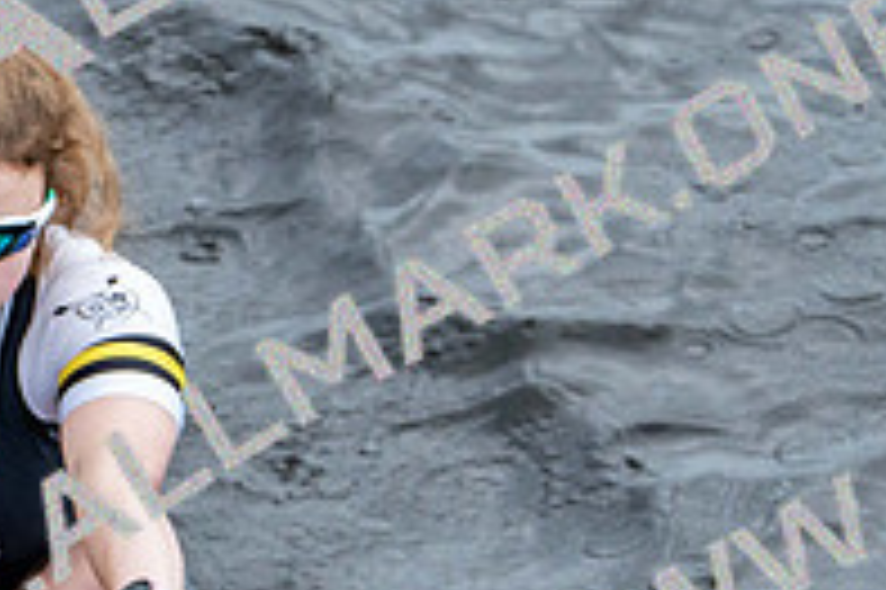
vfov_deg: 1.1
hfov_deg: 1.6
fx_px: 32139
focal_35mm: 1307
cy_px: 813
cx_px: 157
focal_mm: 444
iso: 4000
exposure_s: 1/1000
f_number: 6.3
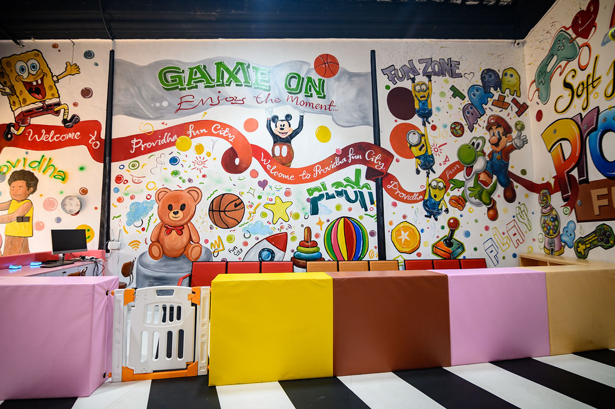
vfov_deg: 73.7
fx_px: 273
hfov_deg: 96.8
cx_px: 308
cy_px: 204
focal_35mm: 16
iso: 500
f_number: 2.8
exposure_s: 1/200
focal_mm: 16
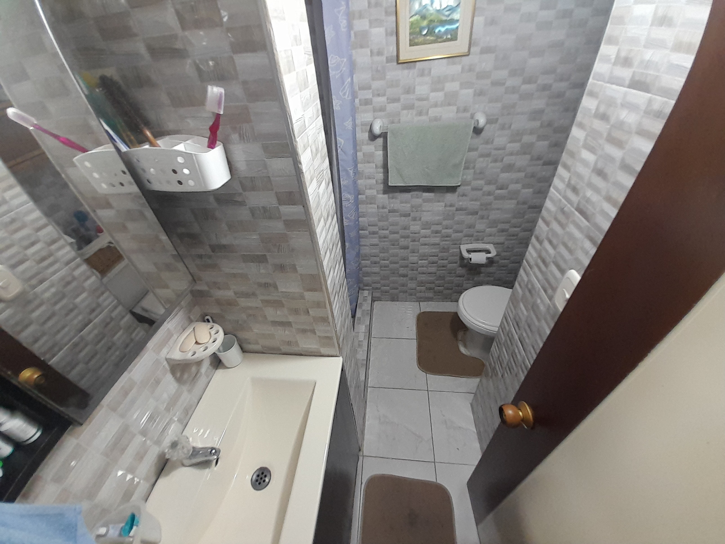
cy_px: 272
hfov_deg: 106.2
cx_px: 362
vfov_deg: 89.9
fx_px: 272
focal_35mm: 13
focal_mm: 1.13
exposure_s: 1/40
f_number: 2.2
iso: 80
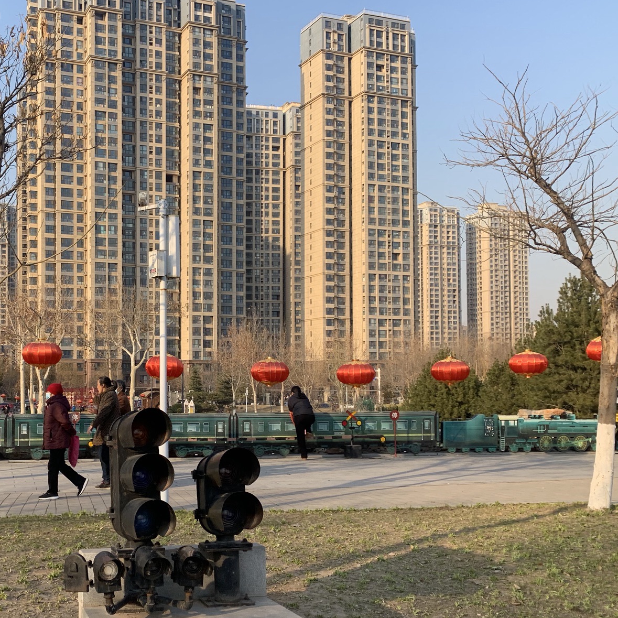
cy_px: 357
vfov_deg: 42.7
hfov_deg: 41.6
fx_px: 788
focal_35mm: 39
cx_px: 155
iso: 25
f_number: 1.8
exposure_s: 1/1054
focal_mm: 4.25
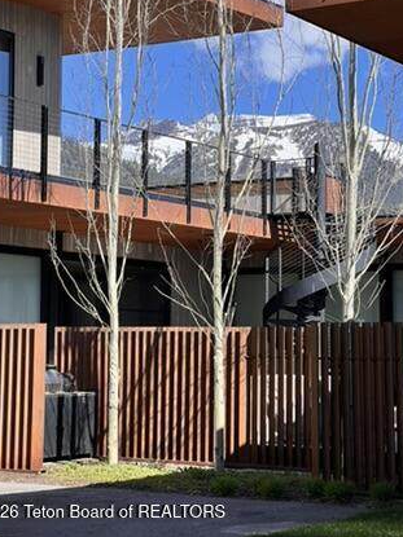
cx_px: 194
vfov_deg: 22.0
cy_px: 229
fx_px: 1382
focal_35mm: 89
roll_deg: -0.5
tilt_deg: +5.8
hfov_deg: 16.6
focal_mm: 9
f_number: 2.8
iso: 32
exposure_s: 1/459
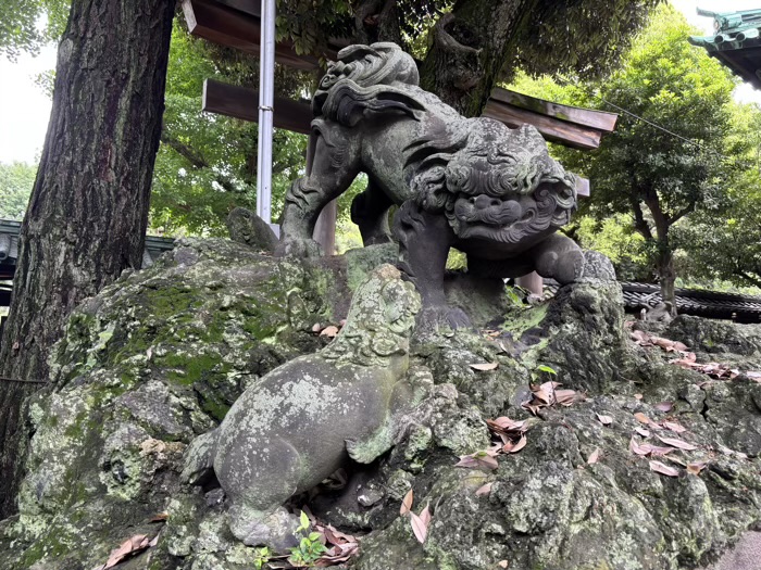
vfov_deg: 53.1
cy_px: 285
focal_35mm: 26
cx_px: 380
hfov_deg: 67.3
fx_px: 572
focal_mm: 5.96
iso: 80
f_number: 1.6
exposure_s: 1/121
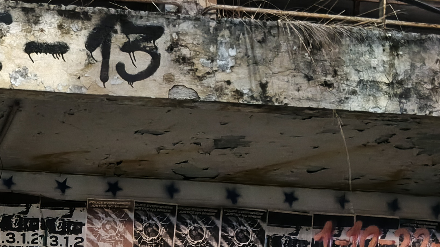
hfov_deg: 30.2
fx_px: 723
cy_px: 348
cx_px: -46
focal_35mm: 62
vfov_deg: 17.8
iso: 3287
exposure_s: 1/20
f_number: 1.6
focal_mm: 4.11
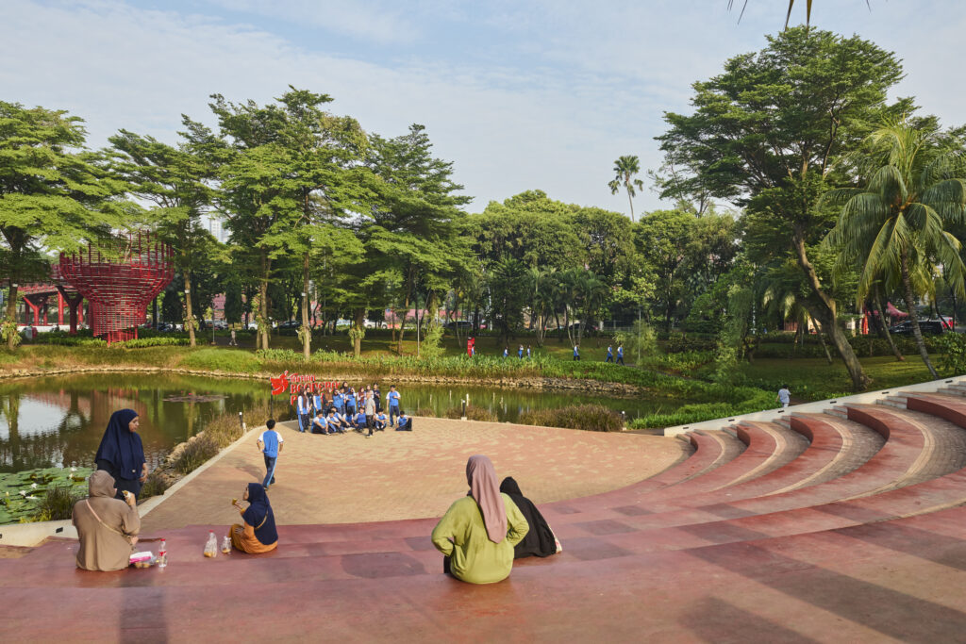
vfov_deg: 53.1
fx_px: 644
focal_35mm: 24
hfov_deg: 73.7
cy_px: 322
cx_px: 483
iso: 400
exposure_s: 1/500
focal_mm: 24
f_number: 8
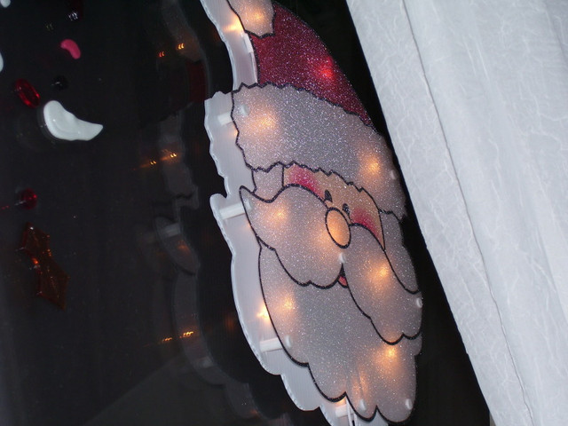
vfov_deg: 18.0
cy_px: 213
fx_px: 1346
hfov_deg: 23.8
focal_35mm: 82
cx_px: 284
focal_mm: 13.5
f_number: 4.1
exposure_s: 1/90
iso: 80
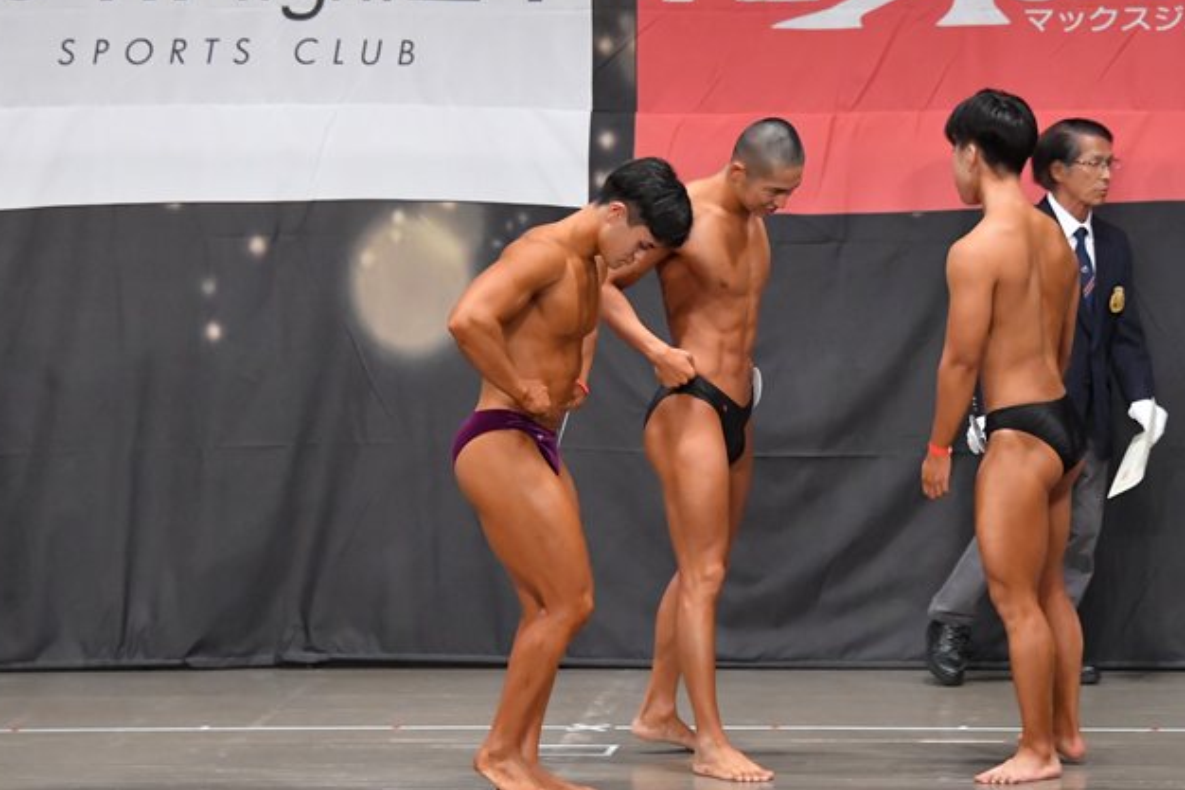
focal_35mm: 208
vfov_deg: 6.6
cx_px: 677
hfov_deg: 9.9
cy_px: 373
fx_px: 6844
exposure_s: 1/400
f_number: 5.6
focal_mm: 112
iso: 6400
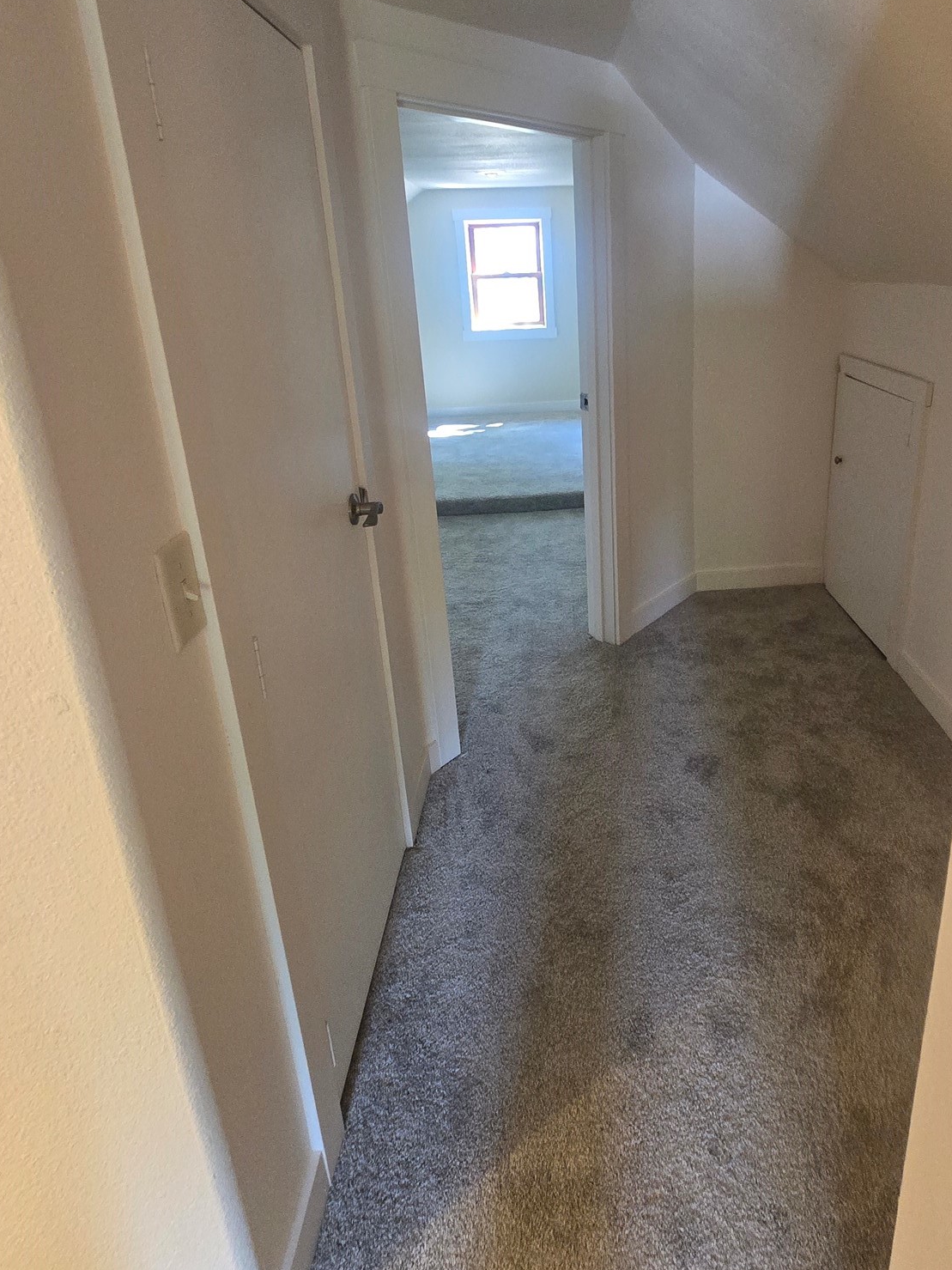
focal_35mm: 18
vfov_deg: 86.2
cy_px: 482
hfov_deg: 70.2
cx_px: 609
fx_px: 660
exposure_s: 1/60
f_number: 2.2
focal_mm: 2.2
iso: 500
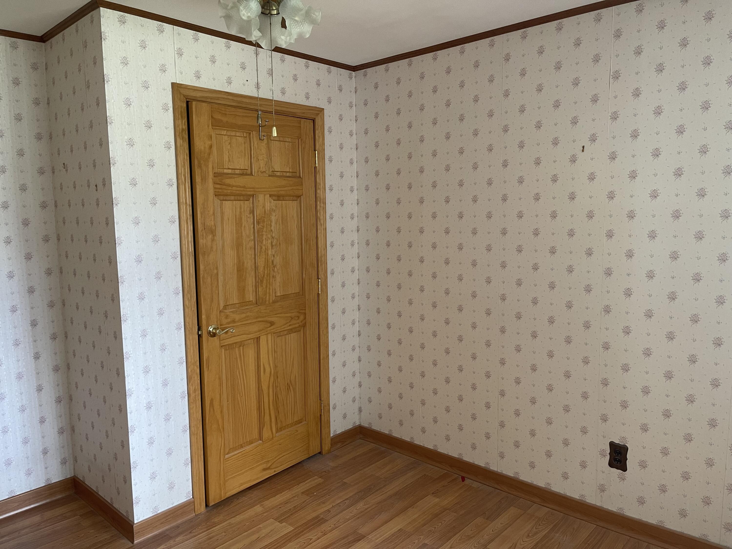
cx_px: 366
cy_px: 274
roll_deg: +0.8
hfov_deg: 69.4
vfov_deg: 54.9
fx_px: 529
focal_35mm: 25
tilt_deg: -6.3
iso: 160
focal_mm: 5.1
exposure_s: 1/60
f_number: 1.6
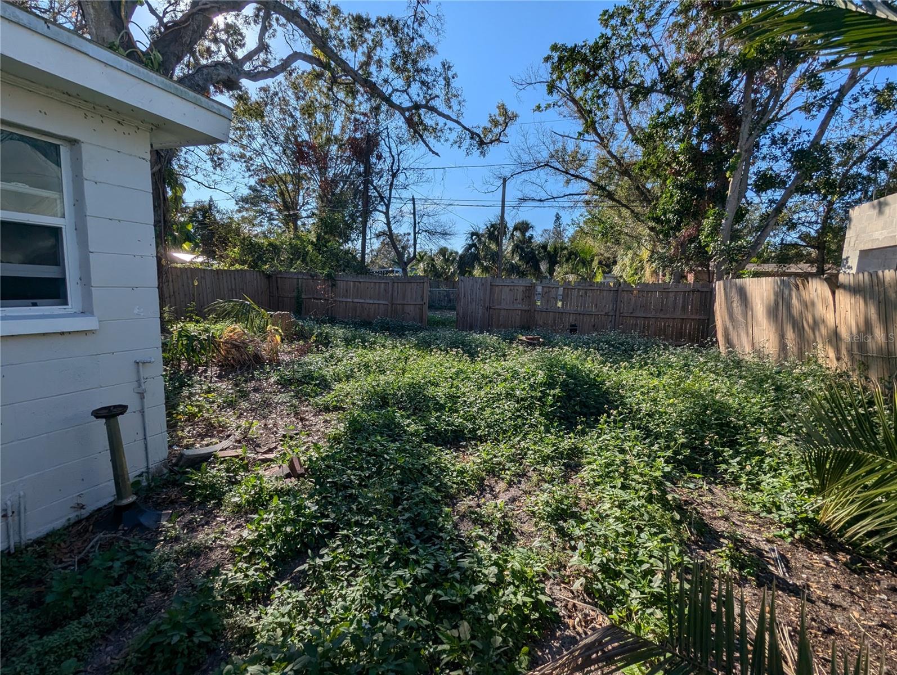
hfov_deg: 94.4
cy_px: 338
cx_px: 448
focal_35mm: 16
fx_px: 415
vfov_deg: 78.2
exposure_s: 1/2212
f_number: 2.2
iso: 50
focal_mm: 2.35
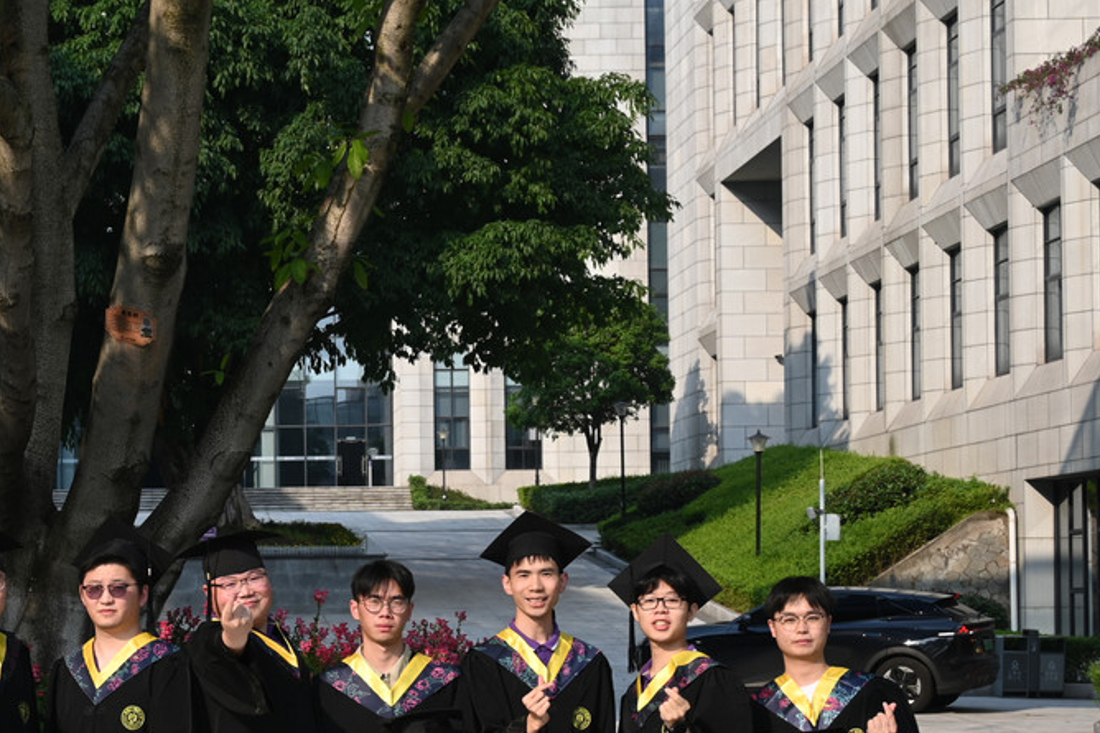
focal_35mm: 89
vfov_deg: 15.3
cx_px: 115
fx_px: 2715
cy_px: 578
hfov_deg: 22.4
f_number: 5
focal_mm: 33
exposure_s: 1/400
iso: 100
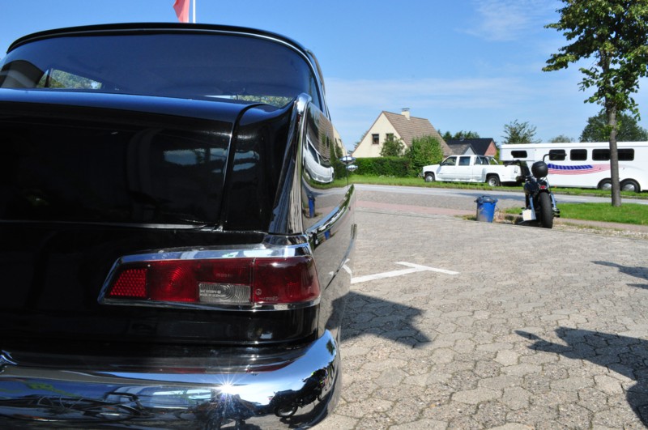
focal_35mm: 27
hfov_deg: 67.5
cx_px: 324
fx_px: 485
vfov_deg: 47.8
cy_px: 215
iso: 800
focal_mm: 18
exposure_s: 1/200
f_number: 22
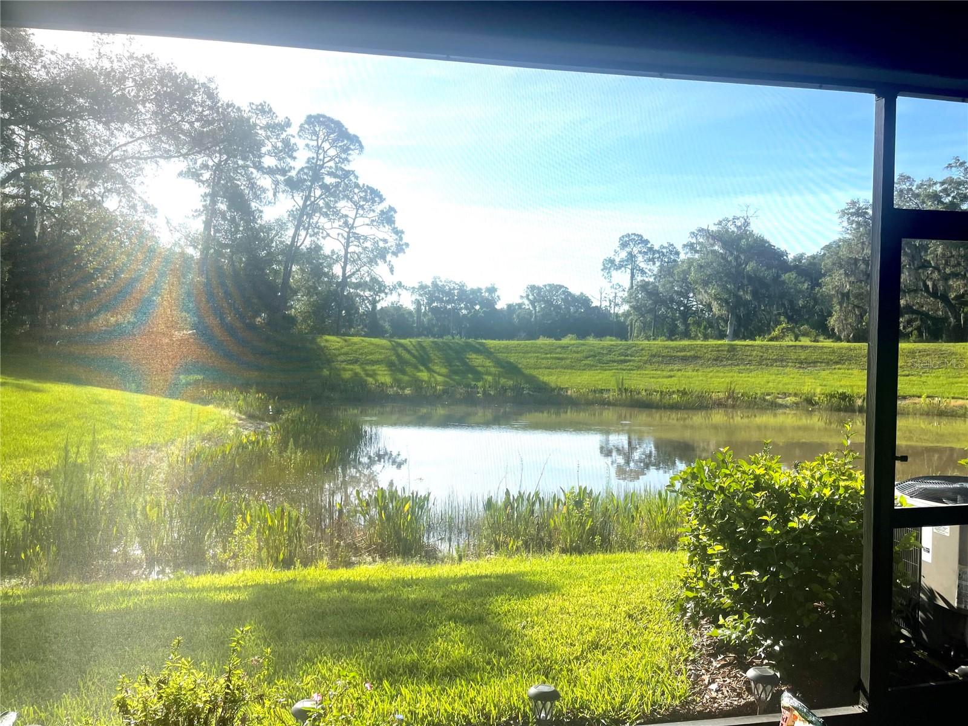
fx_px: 727
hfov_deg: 67.3
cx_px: 484
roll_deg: -0.4
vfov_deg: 53.1
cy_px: 363
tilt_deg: -3.1
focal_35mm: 26
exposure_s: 1/2660
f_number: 1.6
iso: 32
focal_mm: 5.1
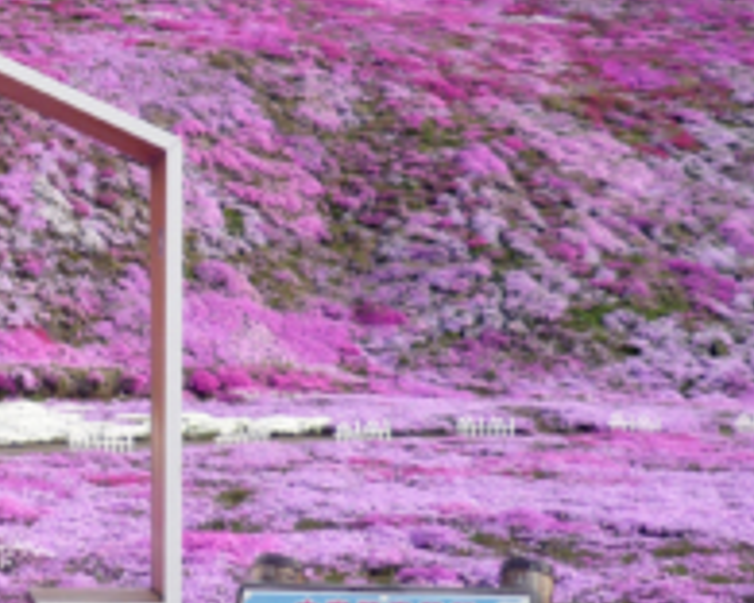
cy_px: 62
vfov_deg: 15.4
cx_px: -77
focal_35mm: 99
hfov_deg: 18.6
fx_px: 2209
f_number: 2.8
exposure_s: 1/640
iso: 100
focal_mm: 5.5
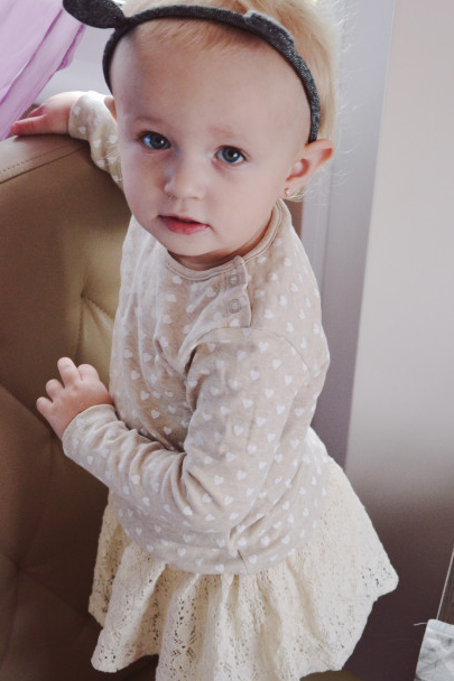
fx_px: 1419
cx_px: 261
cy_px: 428
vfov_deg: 26.9
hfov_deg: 18.2
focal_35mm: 75
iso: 1250
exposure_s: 1/15
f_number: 4.5
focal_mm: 38
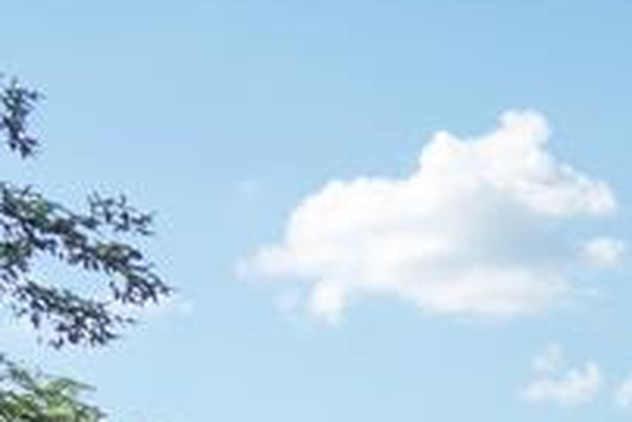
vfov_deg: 13.0
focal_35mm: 76
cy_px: 1047
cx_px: 1549
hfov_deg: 14.8
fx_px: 1335
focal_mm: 10
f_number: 8
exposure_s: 1/60
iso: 100
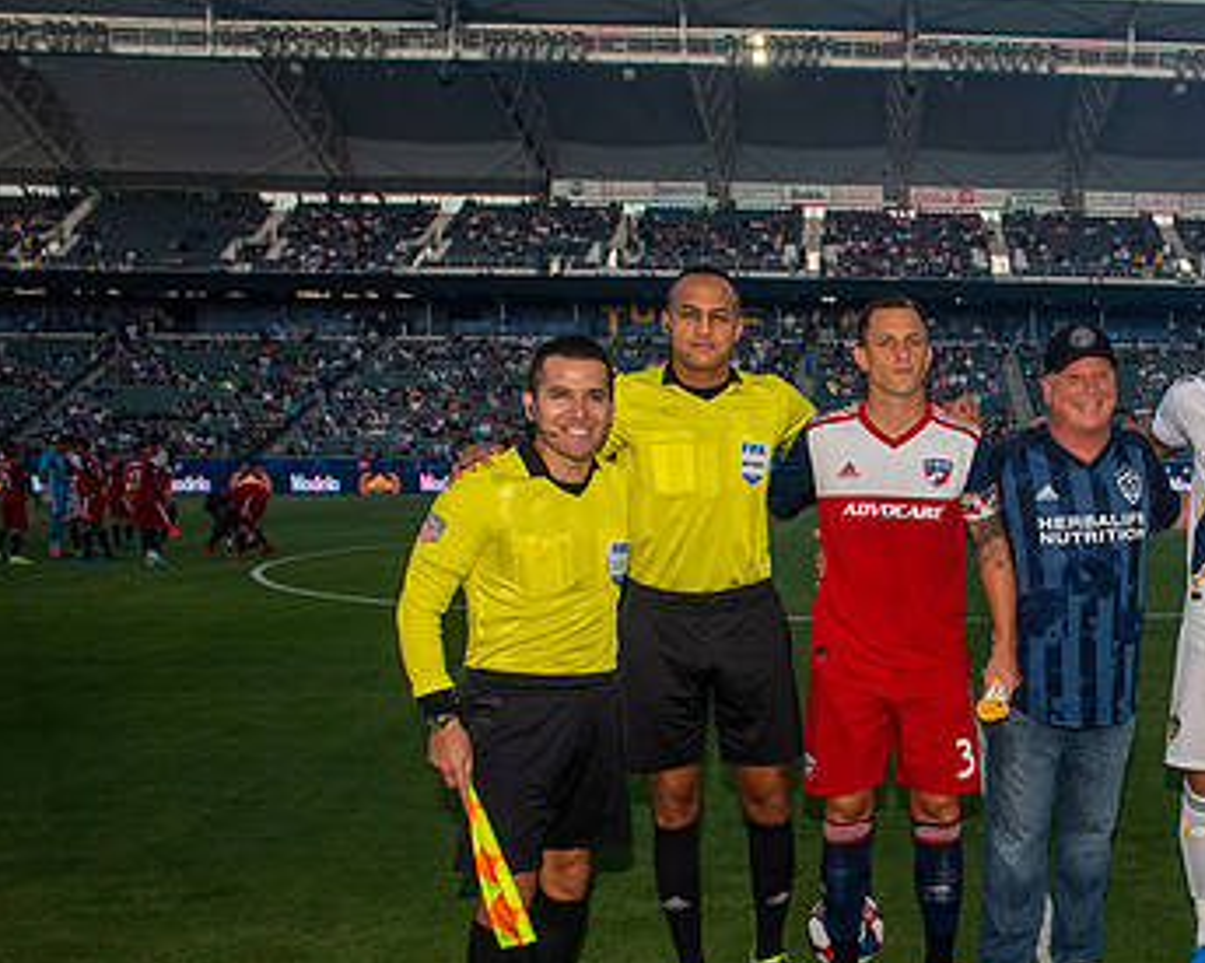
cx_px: 1002
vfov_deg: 38.8
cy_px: 618
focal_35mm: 38
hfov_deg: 45.0
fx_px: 1355
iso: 1400
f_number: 7.1
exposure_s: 1/640
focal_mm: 24
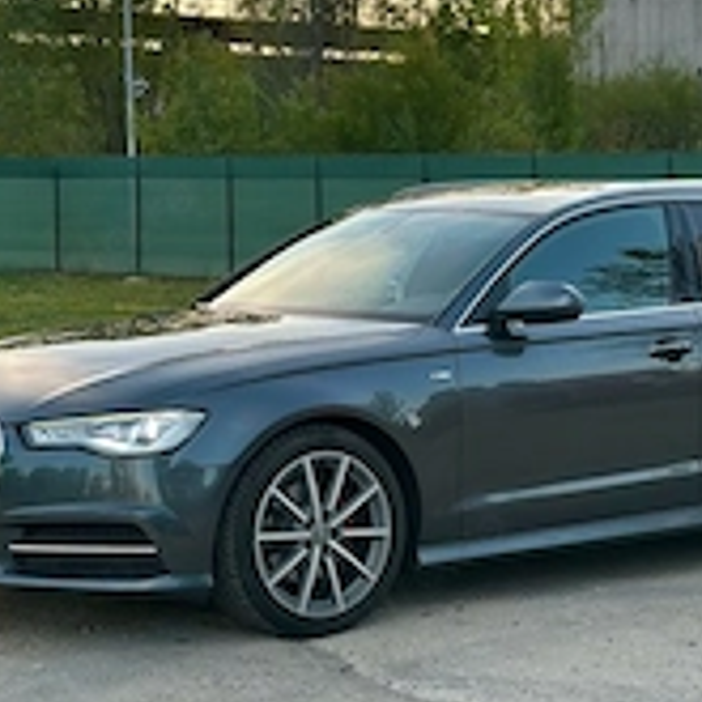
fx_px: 2363
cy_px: 336
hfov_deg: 16.9
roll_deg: -0.4
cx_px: 472
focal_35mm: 103
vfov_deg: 16.9
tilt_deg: -3.8
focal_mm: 6.86
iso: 80
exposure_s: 1/317
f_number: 1.78
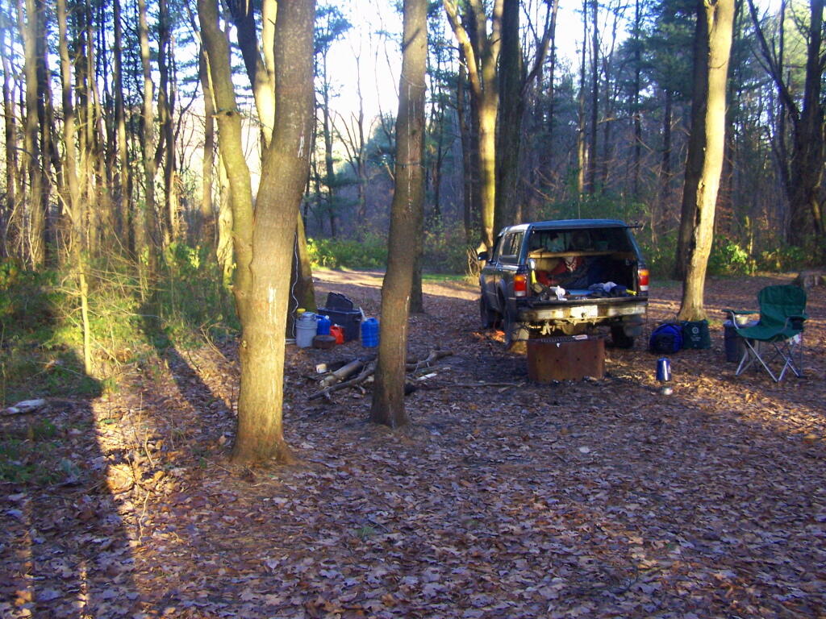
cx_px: 413
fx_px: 907
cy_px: 310
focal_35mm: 38
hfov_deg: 49.0
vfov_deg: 37.7
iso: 200
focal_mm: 6.3
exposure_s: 1/100
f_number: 2.8
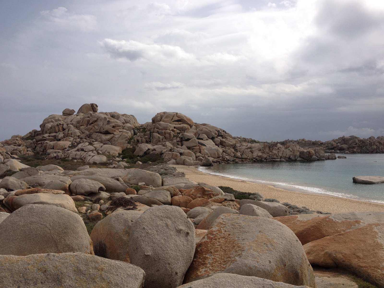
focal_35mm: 35
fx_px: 388
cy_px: 144
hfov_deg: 52.6
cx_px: 192
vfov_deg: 40.7
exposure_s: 1/3067
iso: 64
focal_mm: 4.28
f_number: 2.4
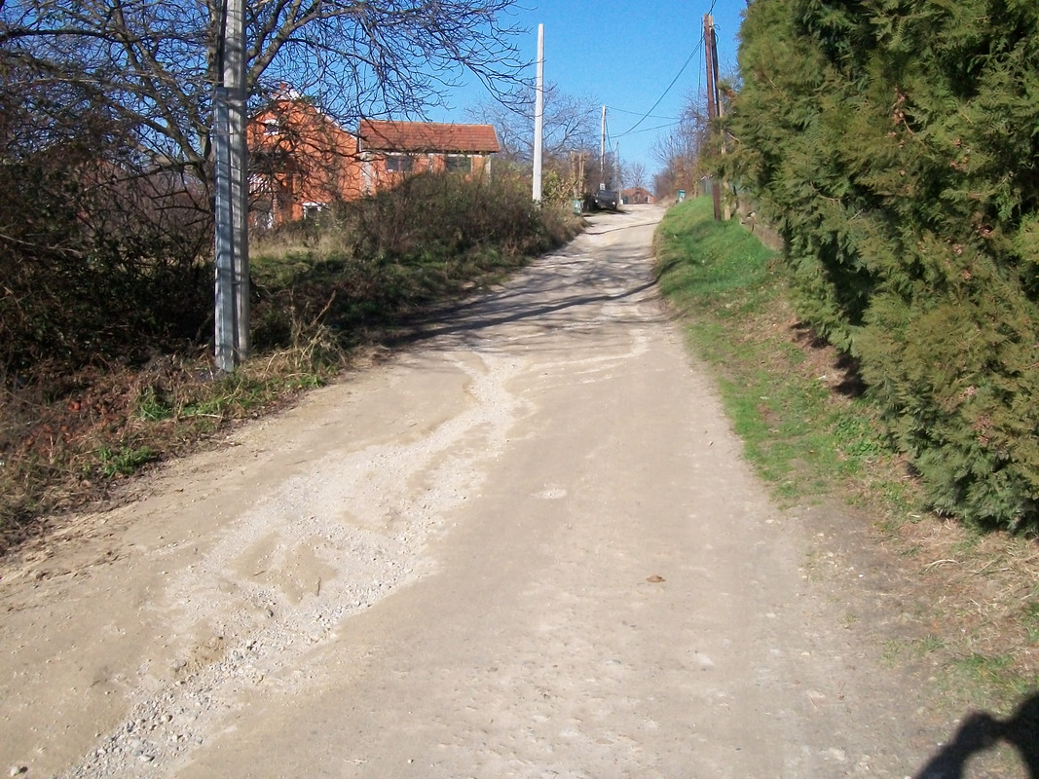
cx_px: 520
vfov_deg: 39.6
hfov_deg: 51.4
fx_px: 1080
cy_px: 390
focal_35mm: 36
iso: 200
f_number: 4.8
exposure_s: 1/1000
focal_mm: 6
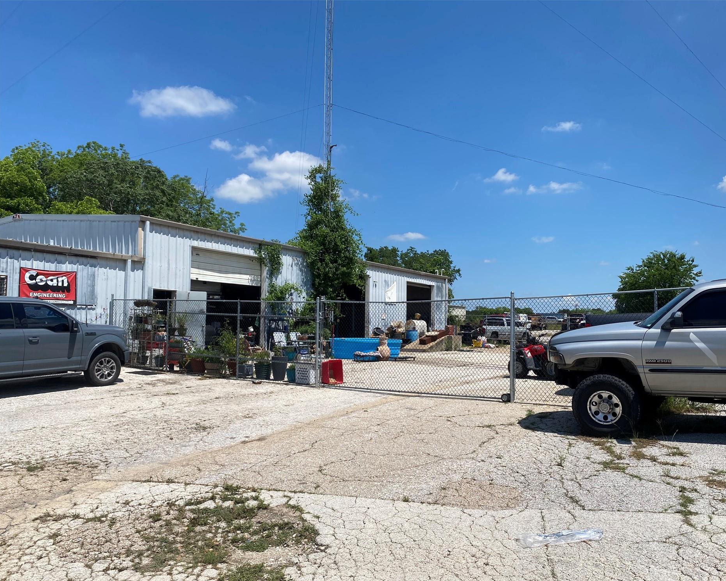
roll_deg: -0.8
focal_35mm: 28
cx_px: 400
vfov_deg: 51.5
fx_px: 602
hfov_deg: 62.1
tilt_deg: +4.7
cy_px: 300
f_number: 1.8
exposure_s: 1/4608
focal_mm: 4.25
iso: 32
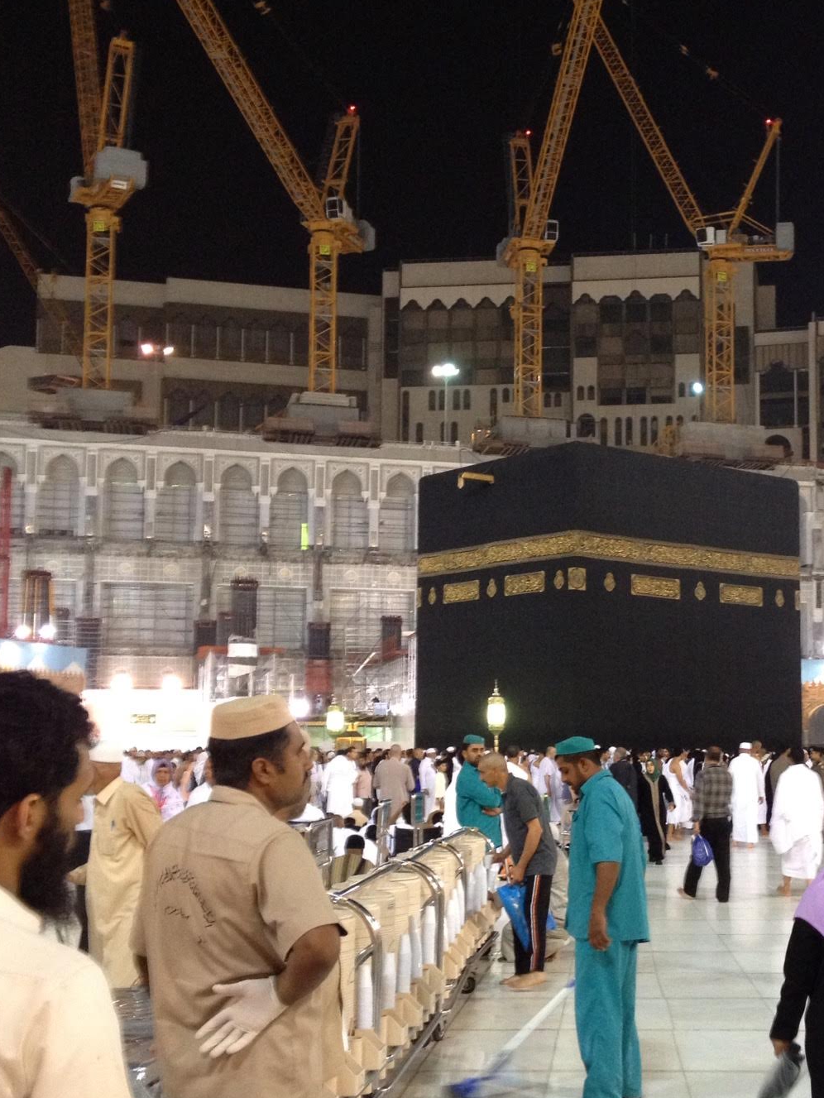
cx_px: 626
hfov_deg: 26.7
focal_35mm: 54
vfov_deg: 35.5
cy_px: 602
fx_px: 1713
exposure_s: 1/20
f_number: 2.4
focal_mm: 4.28
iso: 200
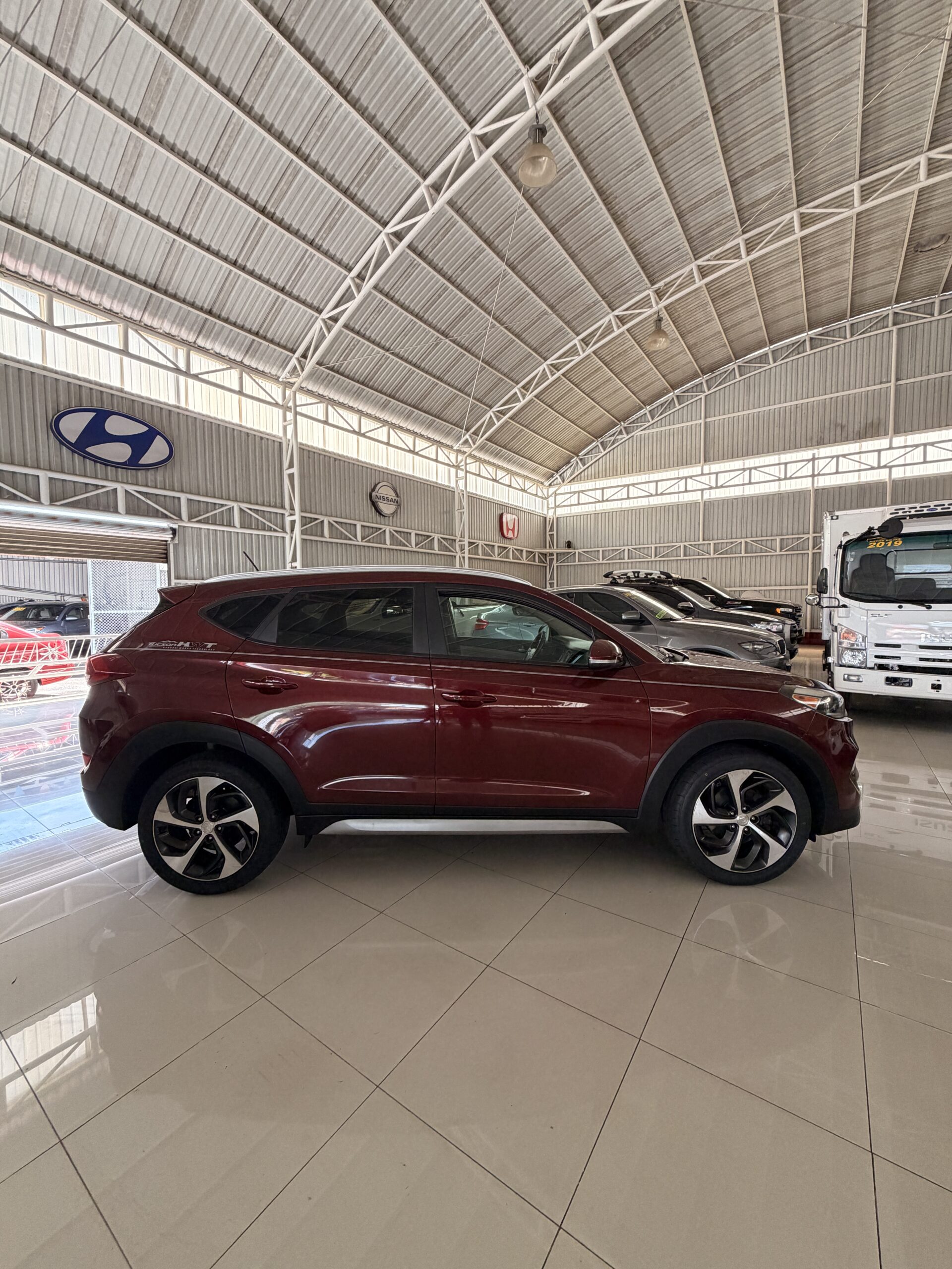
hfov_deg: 85.7
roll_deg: +0.9
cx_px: 476
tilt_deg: -3.7
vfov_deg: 102.1
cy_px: 634
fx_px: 513
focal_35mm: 14
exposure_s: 1/121
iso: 200
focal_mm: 2.22
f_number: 2.2
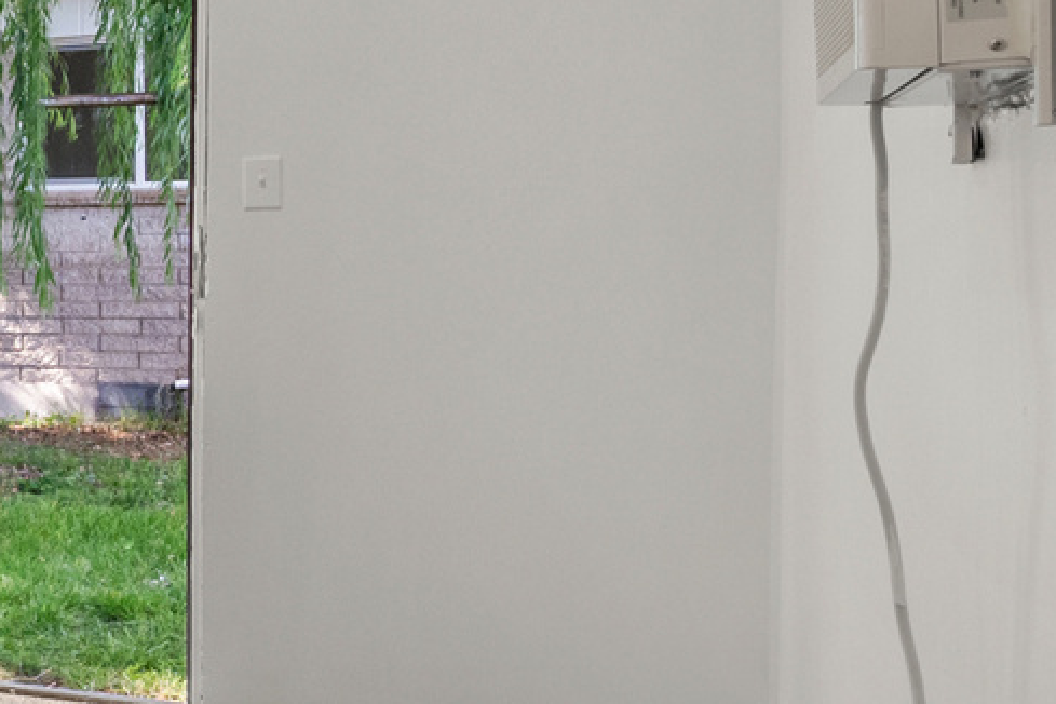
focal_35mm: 67
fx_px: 1965
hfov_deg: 18.2
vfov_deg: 20.2
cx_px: -1129
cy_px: 211
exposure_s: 1/1.25
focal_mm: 16
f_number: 8
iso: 500
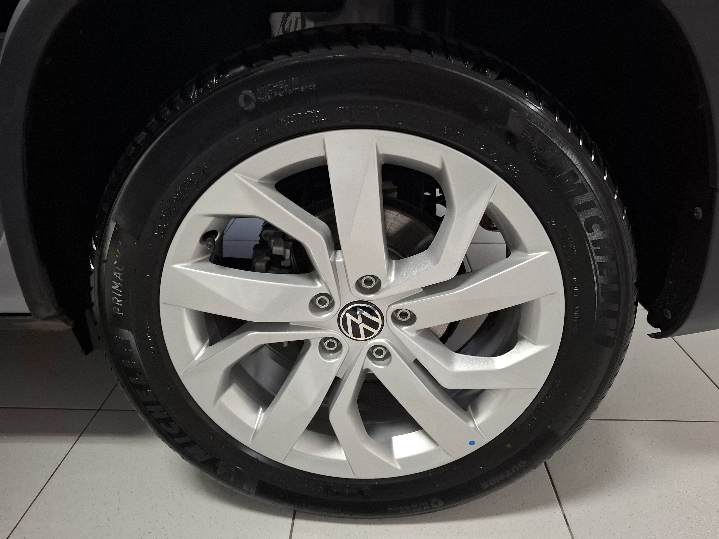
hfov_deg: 73.9
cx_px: 360
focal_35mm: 23
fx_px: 478
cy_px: 270
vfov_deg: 58.9
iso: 320
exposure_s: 1/30
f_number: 1.8
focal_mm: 5.54
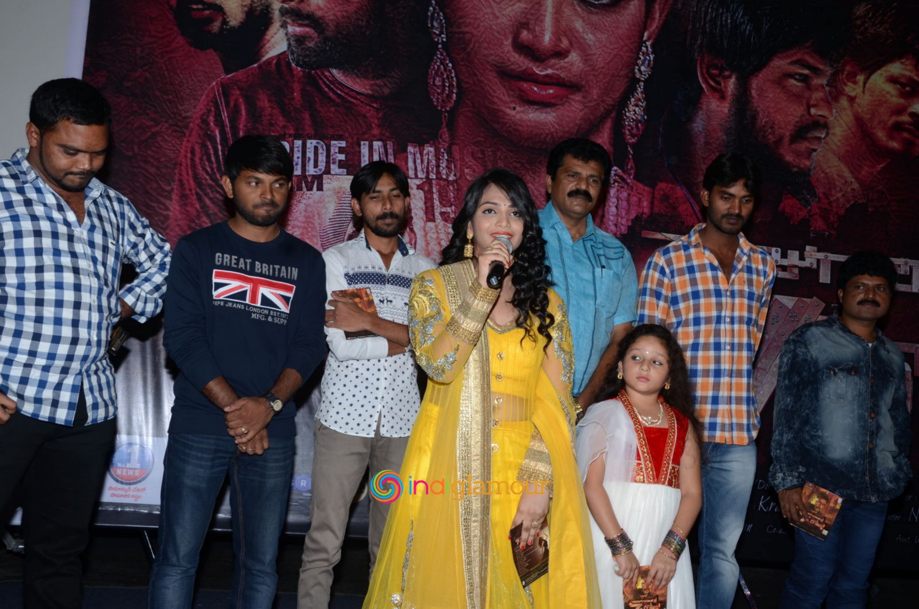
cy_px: 304
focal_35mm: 38
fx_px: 955
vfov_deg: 35.3
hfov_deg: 51.4
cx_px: 460
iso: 320
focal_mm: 25
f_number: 8
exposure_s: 1/125
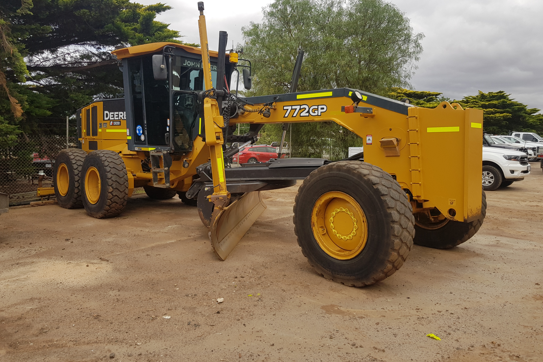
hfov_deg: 65.5
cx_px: 263
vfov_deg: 46.4
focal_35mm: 28
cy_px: 166
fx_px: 422
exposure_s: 1/1768
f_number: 1.7
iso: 40
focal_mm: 4.2
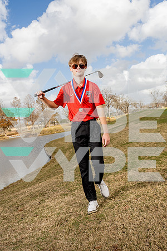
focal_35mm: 34
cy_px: 126
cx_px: 84
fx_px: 237
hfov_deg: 38.9
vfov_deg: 55.8
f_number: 8
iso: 100
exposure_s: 1/250
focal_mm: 34
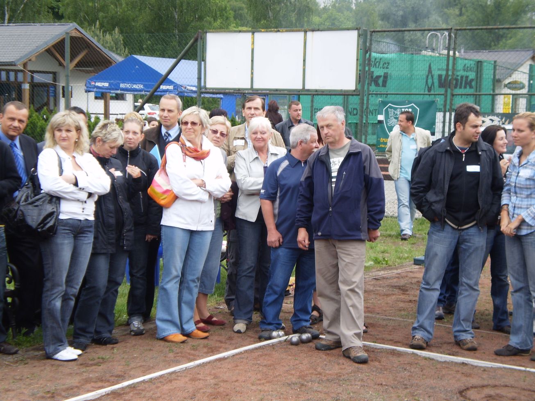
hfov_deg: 25.7
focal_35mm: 76
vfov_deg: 19.4
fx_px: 1174
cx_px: 268
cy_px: 200
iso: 64
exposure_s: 1/60
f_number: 4.9
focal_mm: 13.3
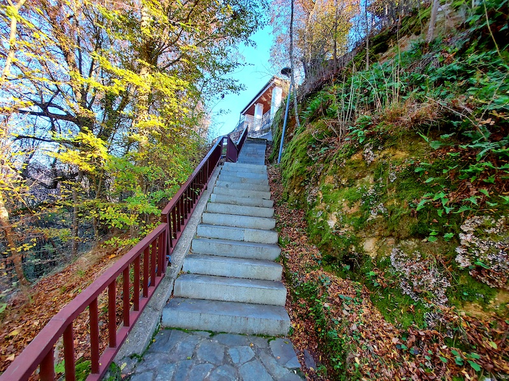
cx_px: 254
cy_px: 190
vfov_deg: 89.9
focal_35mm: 13
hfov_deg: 106.2
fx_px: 191
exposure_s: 1/100
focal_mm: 1.74
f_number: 2.2
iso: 80
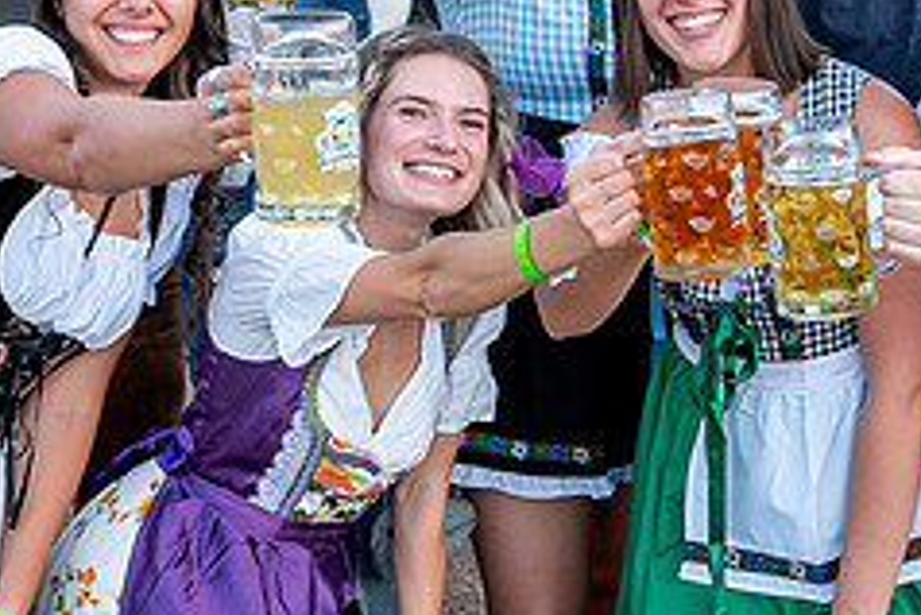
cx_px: 460
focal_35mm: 83
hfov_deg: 24.5
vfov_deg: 16.2
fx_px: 2125
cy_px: 33
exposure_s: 1/400
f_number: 4
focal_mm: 34
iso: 640
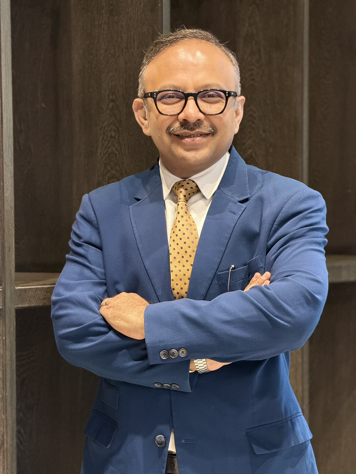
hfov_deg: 14.8
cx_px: 178
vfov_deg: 19.6
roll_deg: +0.8
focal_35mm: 100
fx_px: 1371
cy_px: 237
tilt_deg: -4.2
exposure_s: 1/50
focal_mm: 16.89
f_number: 2.8
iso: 400
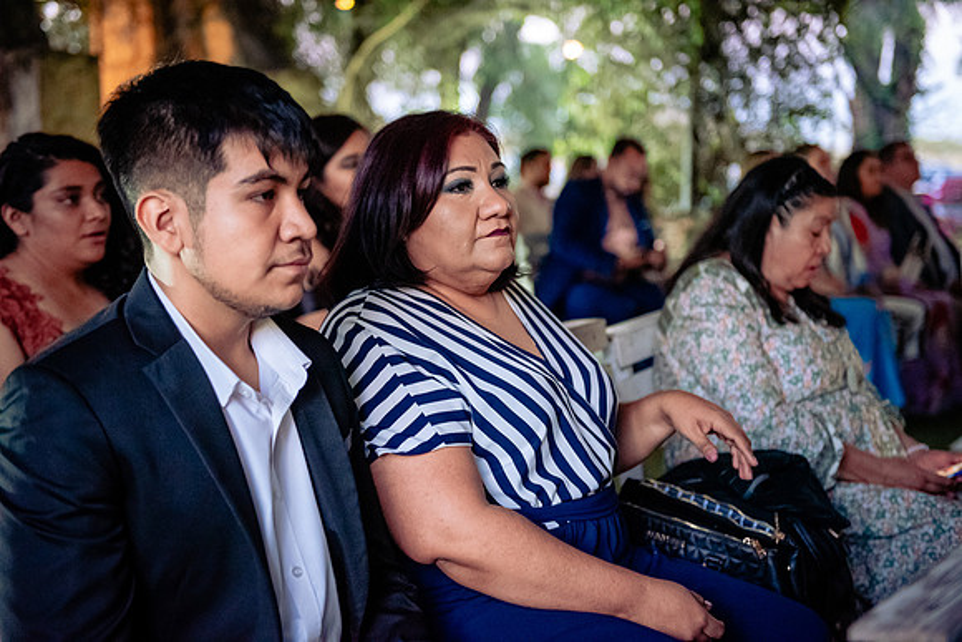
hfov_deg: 35.6
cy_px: 321
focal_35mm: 56
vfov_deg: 24.2
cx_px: 481
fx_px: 1497
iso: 6400
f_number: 2.8
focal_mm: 56
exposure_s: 1/125
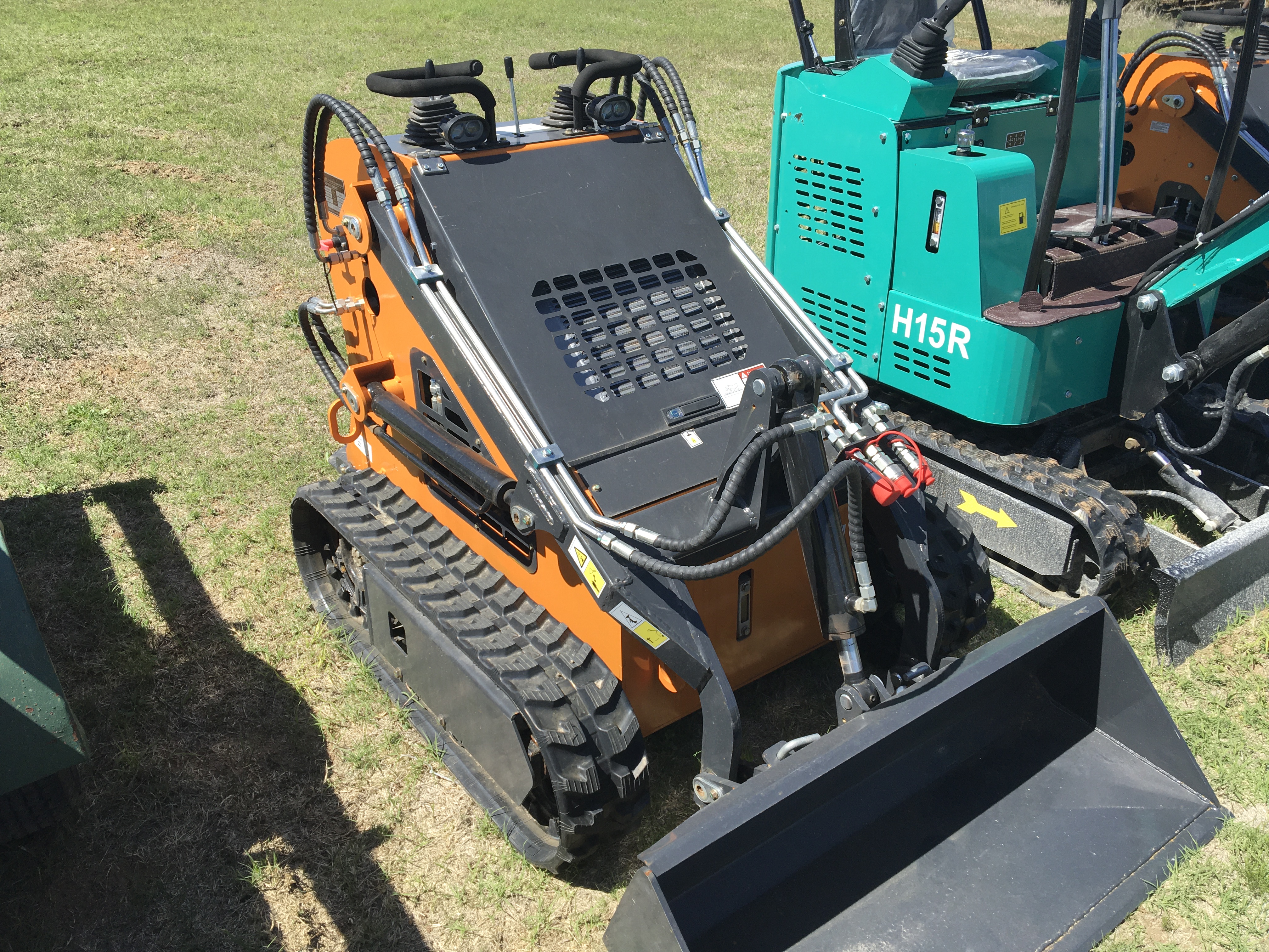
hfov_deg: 61.7
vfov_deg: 48.2
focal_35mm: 29
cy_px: 476
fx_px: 1063
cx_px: 634
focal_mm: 4.15
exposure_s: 1/986
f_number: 2.2
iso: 25
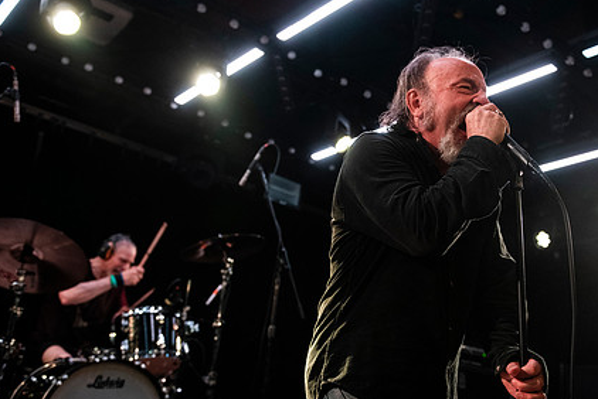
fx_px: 748
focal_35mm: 45
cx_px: 370
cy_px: 214
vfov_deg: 29.9
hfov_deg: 43.3
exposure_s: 1/125
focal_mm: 31
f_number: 3.2
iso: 2500
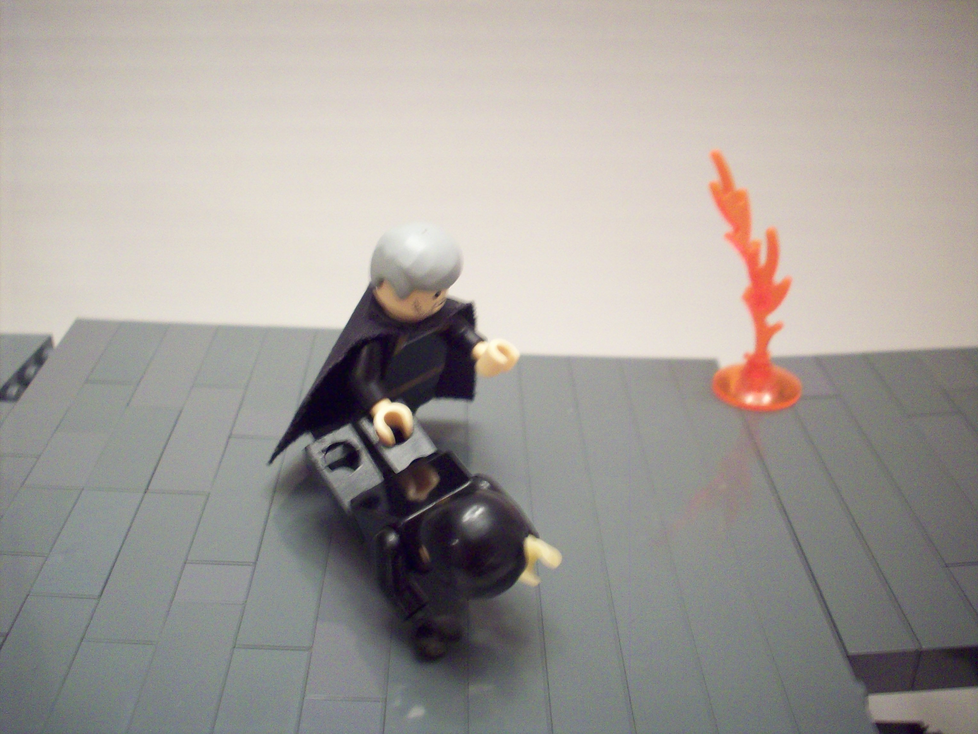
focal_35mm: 37
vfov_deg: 38.7
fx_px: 1045
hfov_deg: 50.1
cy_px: 367
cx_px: 489
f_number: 2.8
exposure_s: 1/8
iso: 200
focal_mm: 6.2
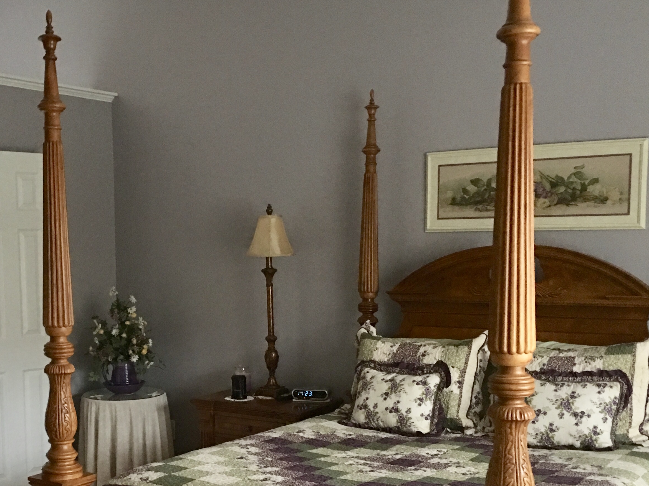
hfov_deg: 37.5
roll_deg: +1.6
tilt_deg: -4.8
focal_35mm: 50
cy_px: 341
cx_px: 188
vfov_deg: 28.8
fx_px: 937
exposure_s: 1/4
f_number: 2.2
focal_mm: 4.15
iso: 80
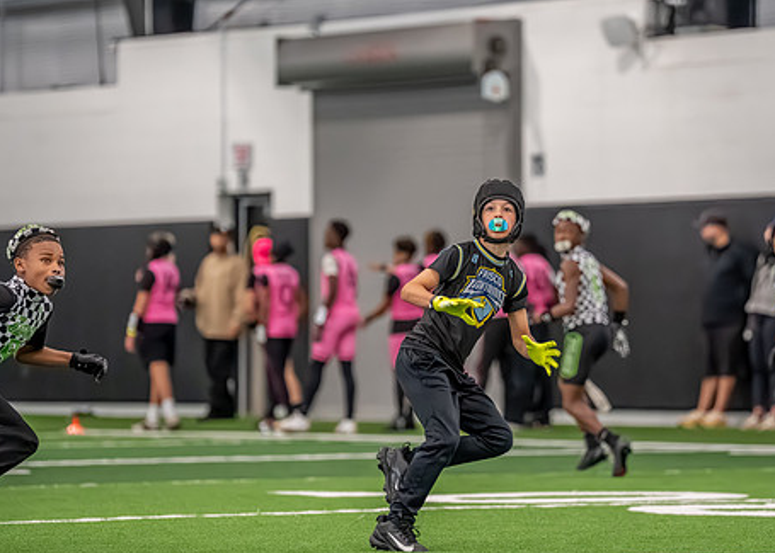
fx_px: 5106
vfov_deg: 6.2
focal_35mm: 232
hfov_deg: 8.7
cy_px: 292
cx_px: 401
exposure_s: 1/1000
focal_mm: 162
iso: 6400
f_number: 2.8
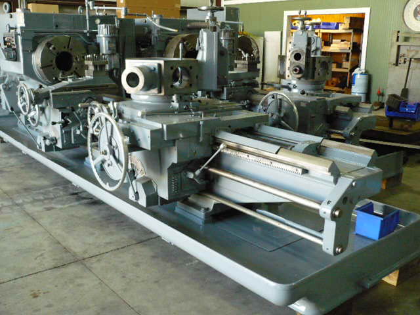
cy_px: 158
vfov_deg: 40.7
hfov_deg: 52.6
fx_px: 425
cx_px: 210
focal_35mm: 35
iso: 400
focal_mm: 5.8
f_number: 2.8
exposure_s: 1/60
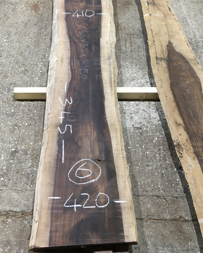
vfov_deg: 47.2
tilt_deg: -50.3
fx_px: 285
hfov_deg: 39.0
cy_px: 84
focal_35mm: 38
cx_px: 83
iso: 80
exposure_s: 1/33
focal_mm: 4.15
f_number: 2.2
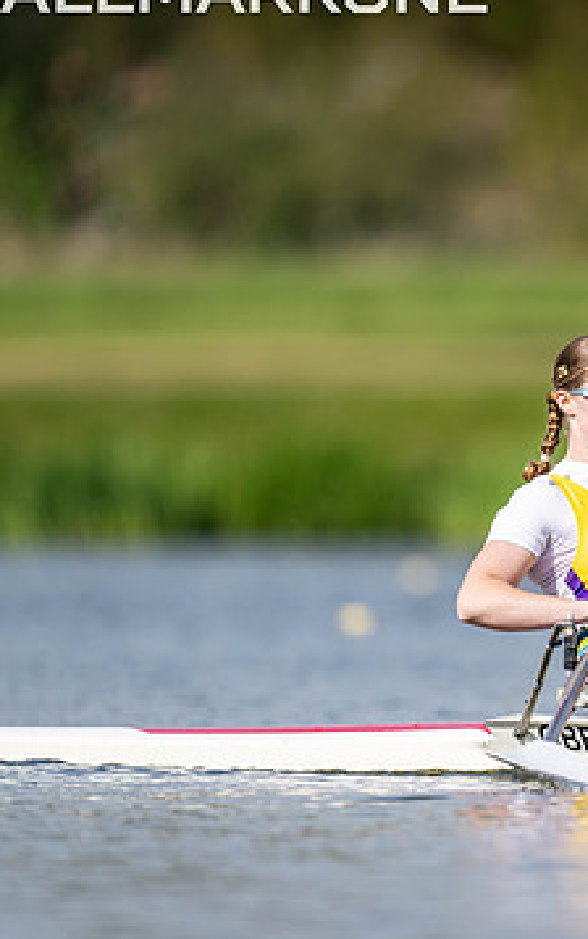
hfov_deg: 1.3
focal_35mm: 991
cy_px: 442
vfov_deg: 2.1
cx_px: 738
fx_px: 25389
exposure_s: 1/2500
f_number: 4
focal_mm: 600
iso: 250
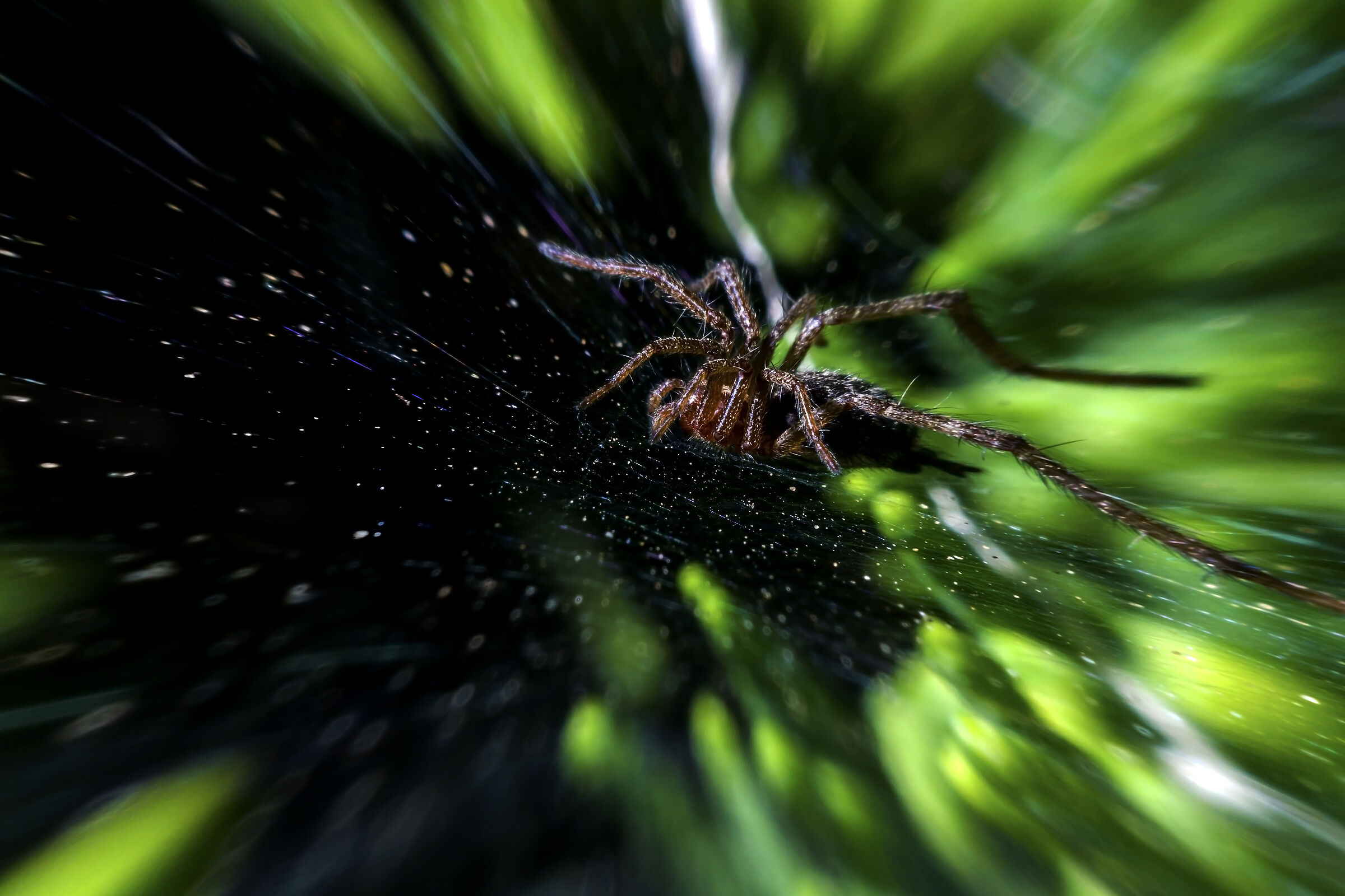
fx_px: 10348
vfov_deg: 5.0
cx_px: 672
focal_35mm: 277
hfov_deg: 7.4
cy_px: 448
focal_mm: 185
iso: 100
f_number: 14
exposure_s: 1/60
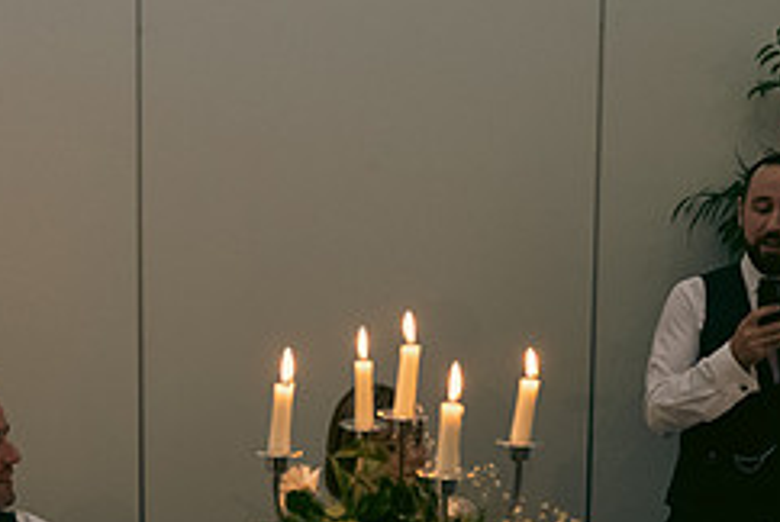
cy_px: 388
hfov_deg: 29.8
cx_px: 242
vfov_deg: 20.2
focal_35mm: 67
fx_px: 1453
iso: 2000
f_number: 3.5
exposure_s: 1/160
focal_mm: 28
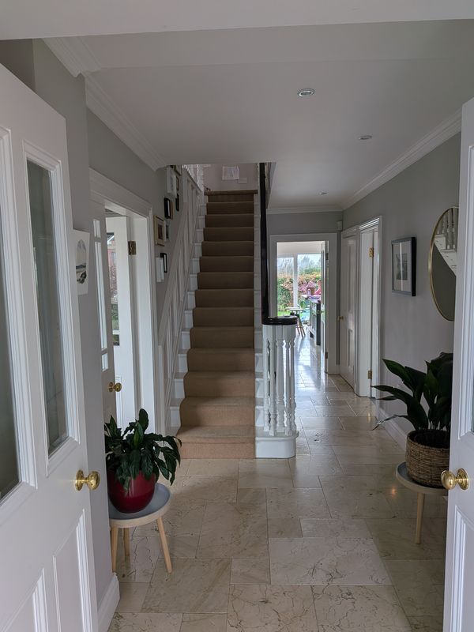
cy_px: 316
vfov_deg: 71.6
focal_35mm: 24
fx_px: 438
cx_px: 237
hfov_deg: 56.8
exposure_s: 1/114
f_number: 1.7
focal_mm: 4.53
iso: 28
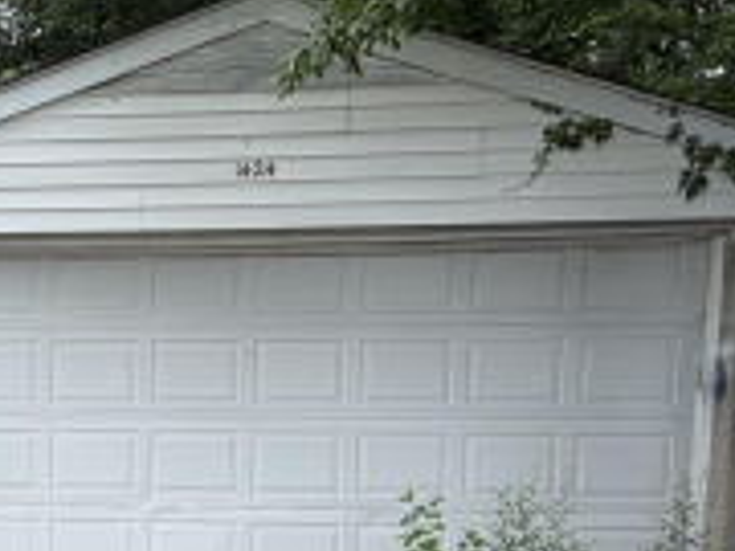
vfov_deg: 27.4
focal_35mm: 52
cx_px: -100
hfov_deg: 31.9
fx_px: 1104
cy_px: 445
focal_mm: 2.22
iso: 64
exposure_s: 1/203
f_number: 2.2
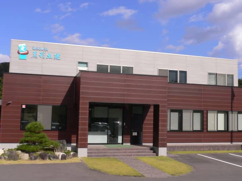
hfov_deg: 45.7
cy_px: 90
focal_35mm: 41
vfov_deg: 35.1
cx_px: 135
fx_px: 287
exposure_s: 1/500
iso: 80
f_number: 5.6
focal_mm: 5.8
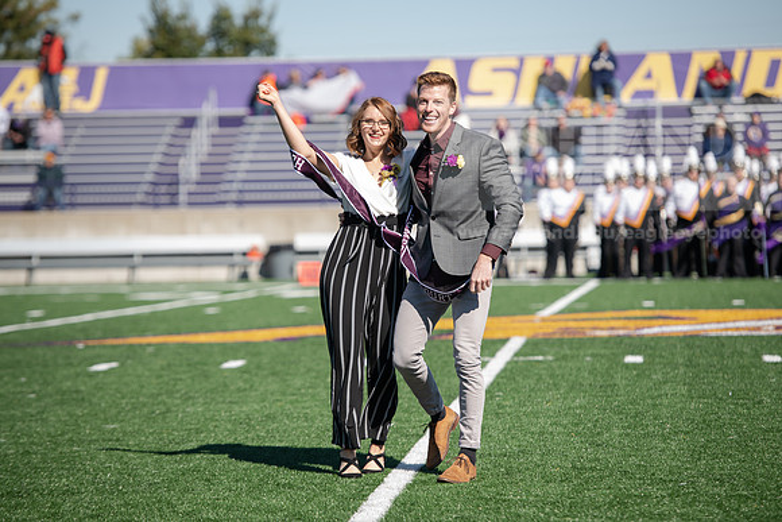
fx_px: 3585
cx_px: 391
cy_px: 261
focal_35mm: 165
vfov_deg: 8.3
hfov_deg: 12.4
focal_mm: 165
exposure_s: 1/1250
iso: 160
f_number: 3.5
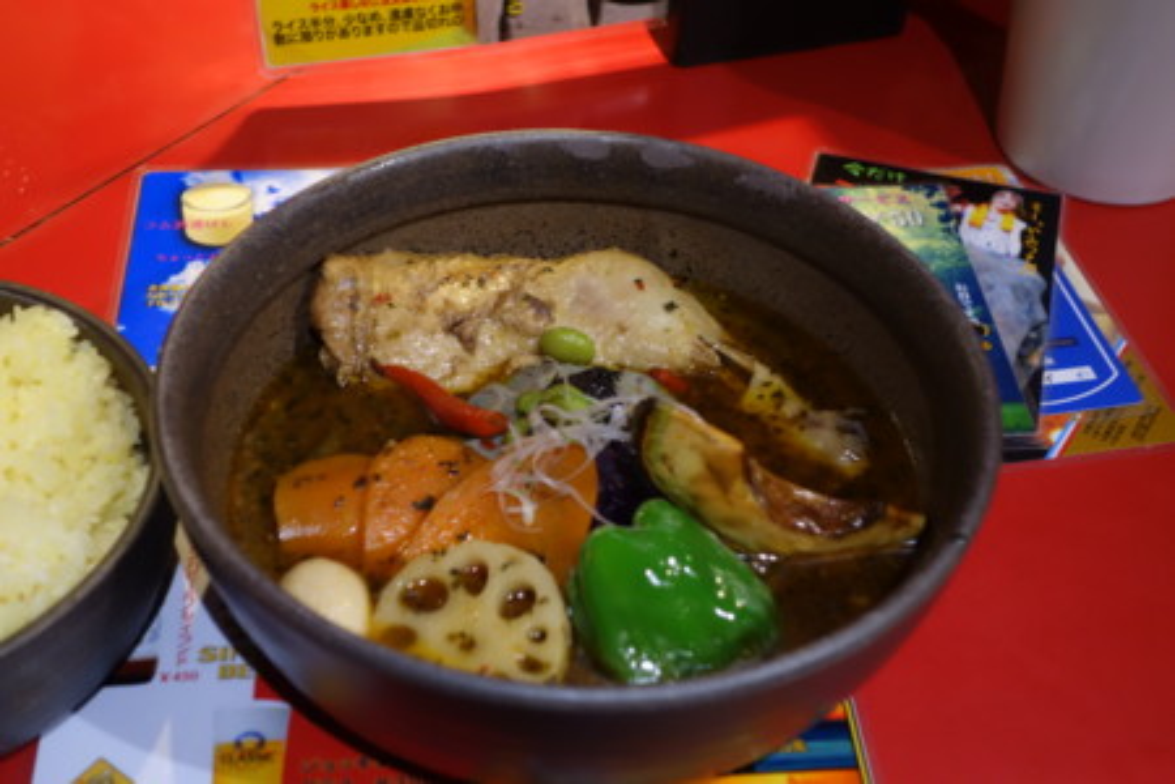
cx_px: 588
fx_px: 1730
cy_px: 392
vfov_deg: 25.5
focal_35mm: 53
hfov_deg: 37.5
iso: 800
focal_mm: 19.53
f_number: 3.5
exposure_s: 1/15
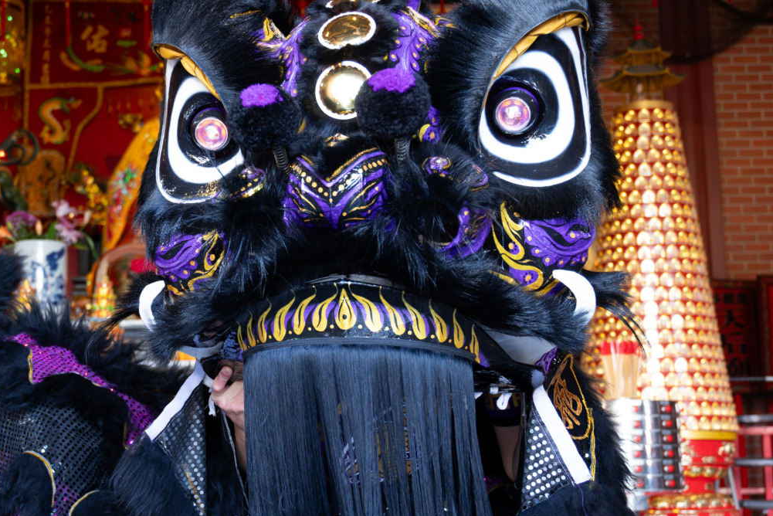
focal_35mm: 71
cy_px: 310
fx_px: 1525
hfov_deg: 28.1
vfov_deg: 19.2
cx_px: 205
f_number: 4
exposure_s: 1/80
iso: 800
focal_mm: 37
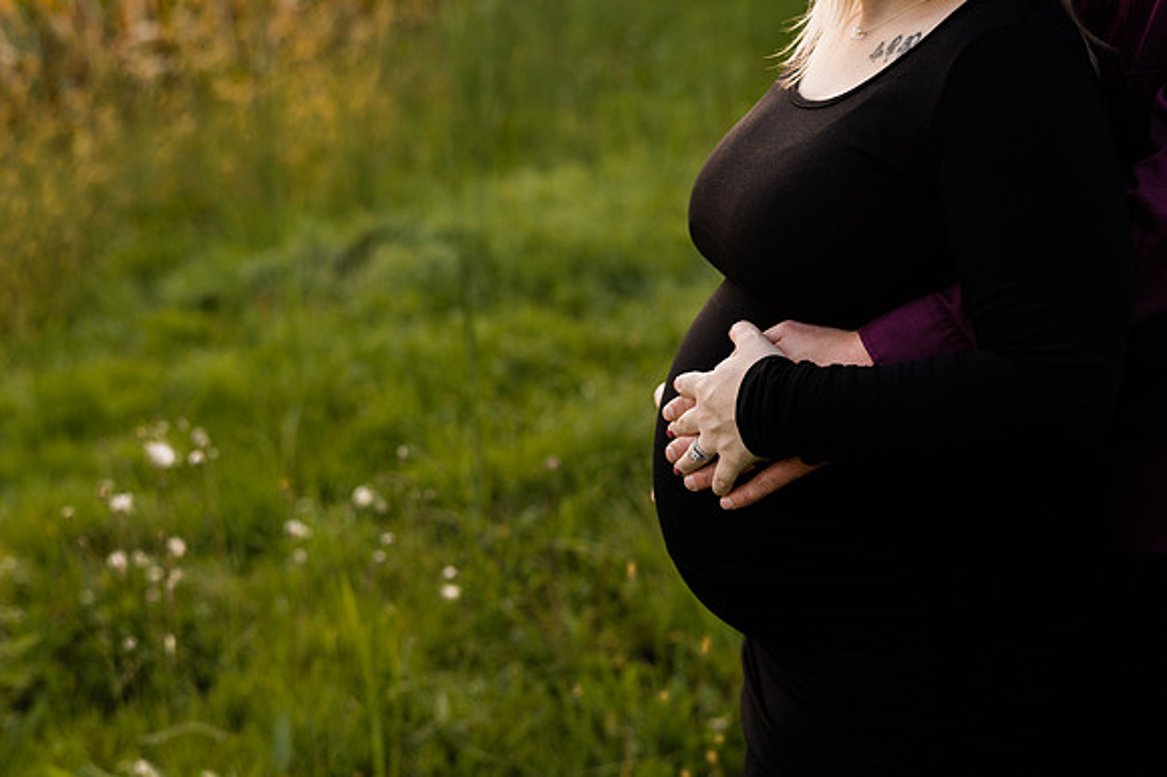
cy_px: 388
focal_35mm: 58
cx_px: 584
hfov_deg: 34.5
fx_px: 1879
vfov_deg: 23.4
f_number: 3.2
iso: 400
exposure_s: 1/200
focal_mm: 58
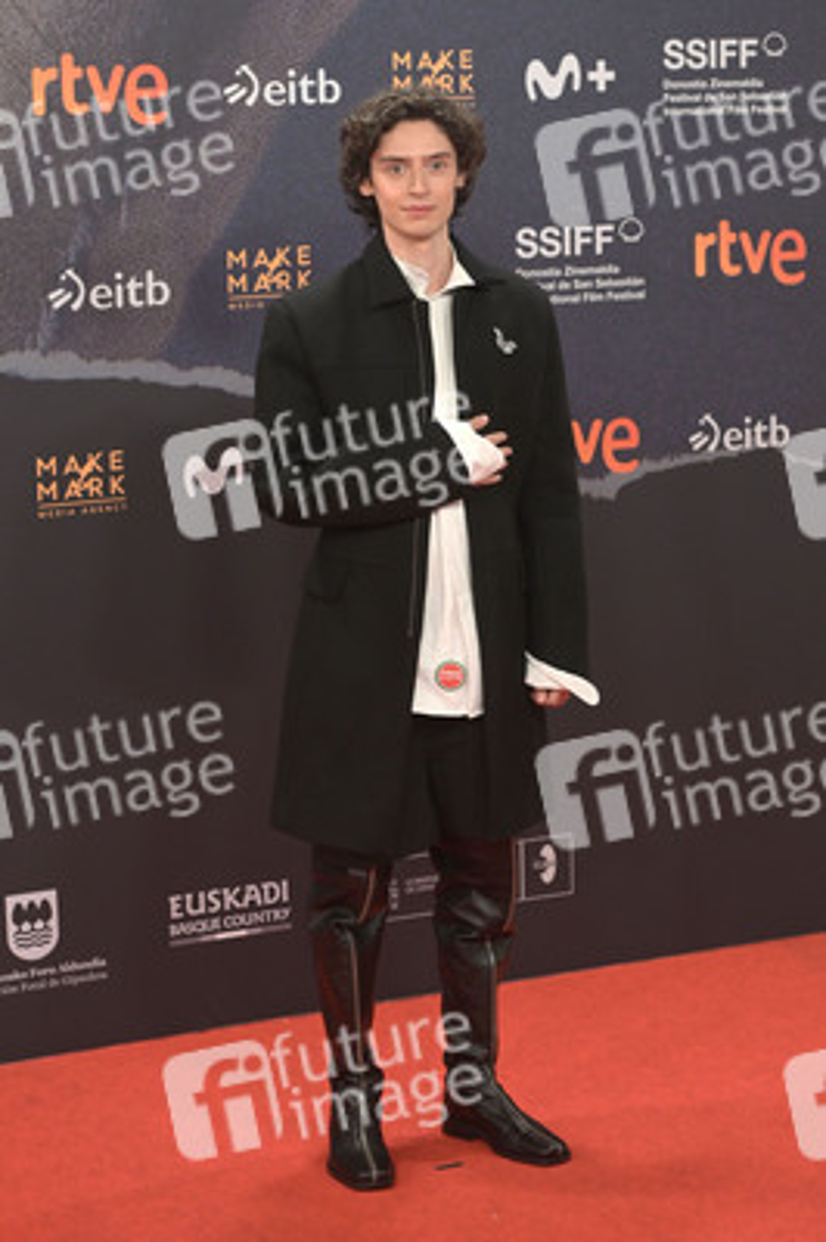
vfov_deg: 23.9
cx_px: 413
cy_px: 621
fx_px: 2930
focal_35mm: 85
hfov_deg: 16.0
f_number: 5
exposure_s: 1/400
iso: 1250
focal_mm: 85
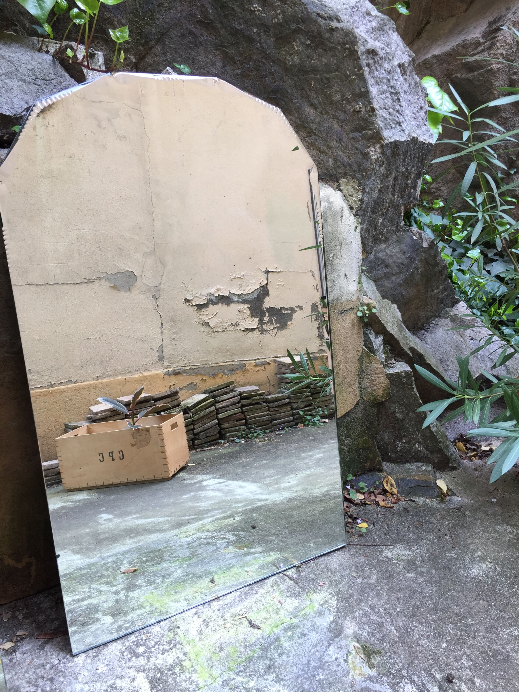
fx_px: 580
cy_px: 346
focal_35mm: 29
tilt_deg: -17.5
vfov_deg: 61.7
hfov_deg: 48.2
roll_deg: -4.4
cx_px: 260
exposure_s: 1/50
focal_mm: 4.15
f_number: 2.2
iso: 32
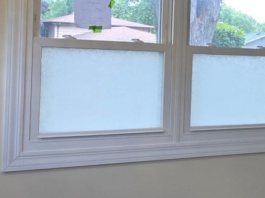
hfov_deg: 24.4
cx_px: 231
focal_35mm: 78
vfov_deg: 18.8
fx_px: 597
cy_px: 55
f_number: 1.7
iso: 40
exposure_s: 1/120
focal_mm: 6.3
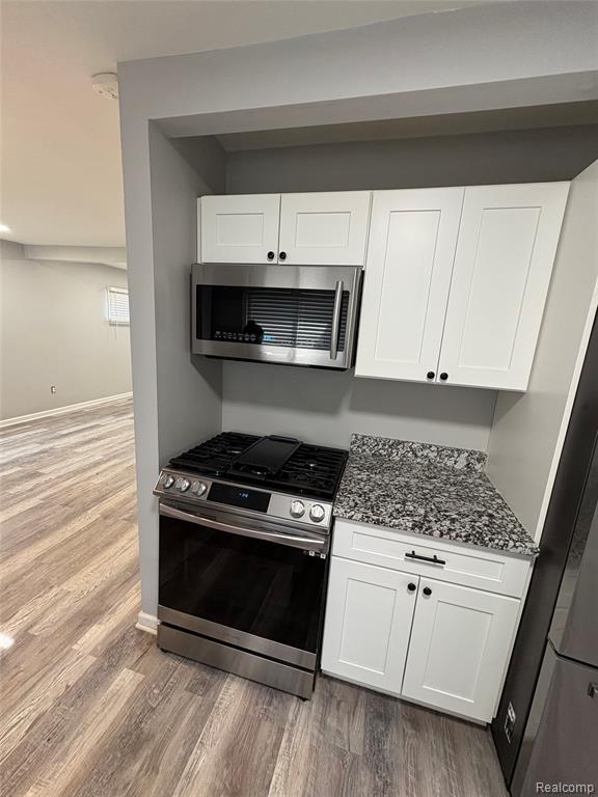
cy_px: 398
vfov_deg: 102.1
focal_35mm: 14
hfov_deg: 85.7
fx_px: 322
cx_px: 299
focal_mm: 2.22
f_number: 2.2
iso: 250
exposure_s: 1/60
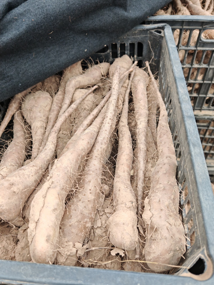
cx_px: 107
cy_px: 142
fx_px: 223
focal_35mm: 27
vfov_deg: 65.3
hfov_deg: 51.3
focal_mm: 6.67
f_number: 1.9
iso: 100
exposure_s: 1/100
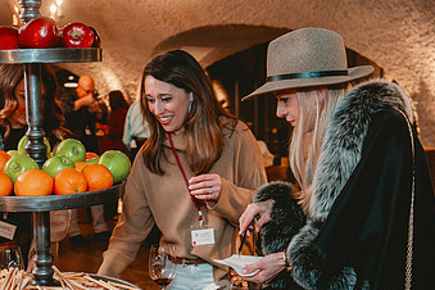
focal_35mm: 59
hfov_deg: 33.5
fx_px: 713
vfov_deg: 22.7
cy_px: 227
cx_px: 128
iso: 2000
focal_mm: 32
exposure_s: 1/60
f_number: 4
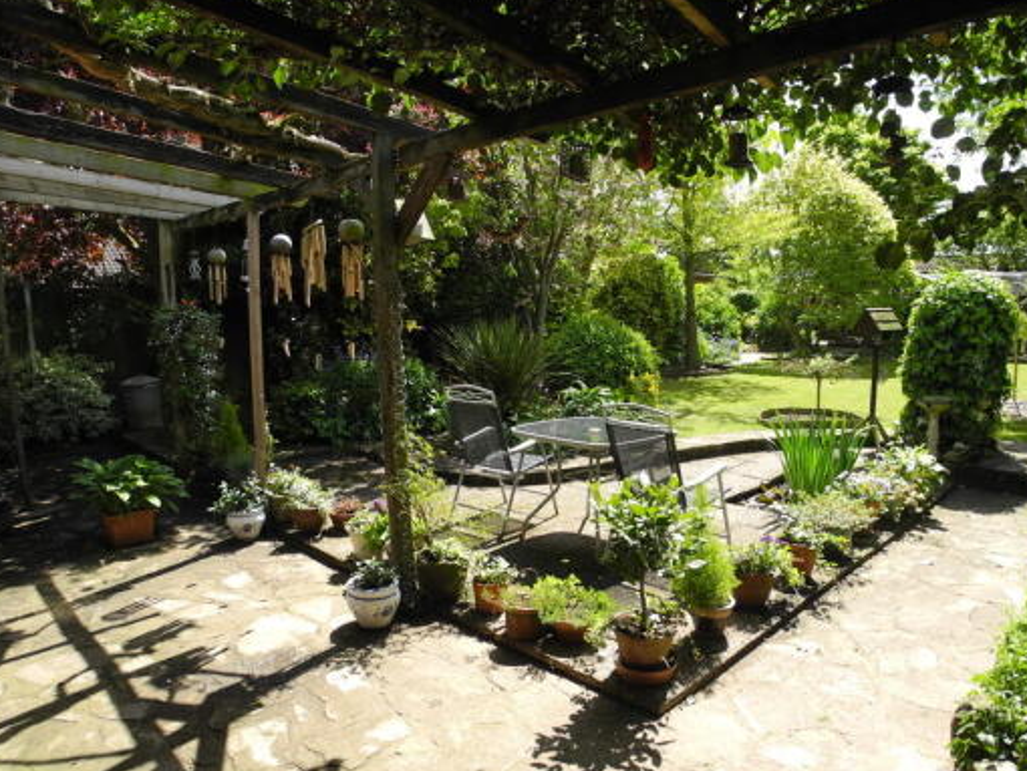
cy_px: 410
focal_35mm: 32
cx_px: 541
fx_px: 950
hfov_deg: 56.8
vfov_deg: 44.2
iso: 100
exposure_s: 1/504
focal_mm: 6
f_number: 2.8
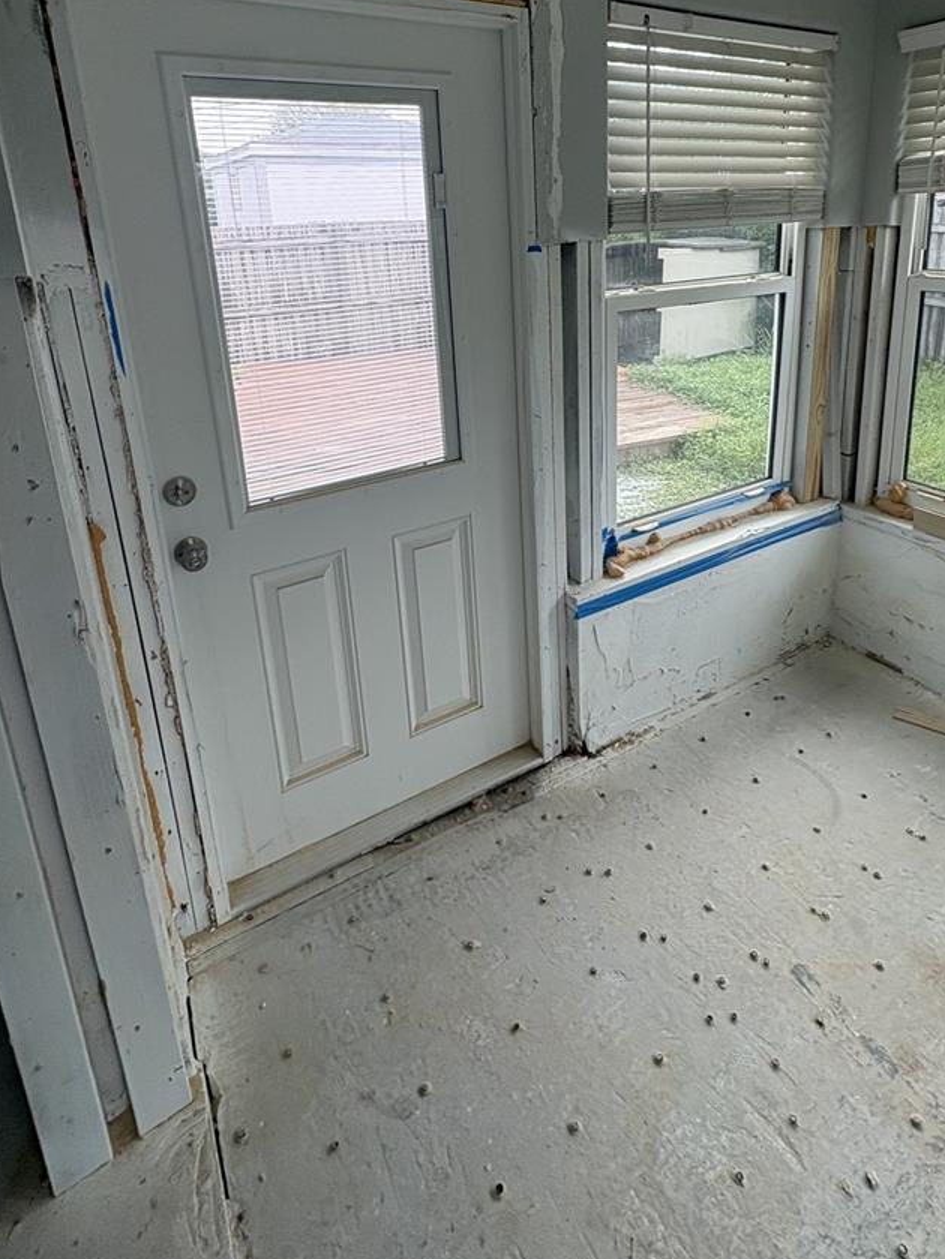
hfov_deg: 65.8
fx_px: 728
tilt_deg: -14.2
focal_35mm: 20
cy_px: 406
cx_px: 520
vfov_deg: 78.7
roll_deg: +2.2
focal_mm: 2.22
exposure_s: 1/320
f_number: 2.2
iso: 64
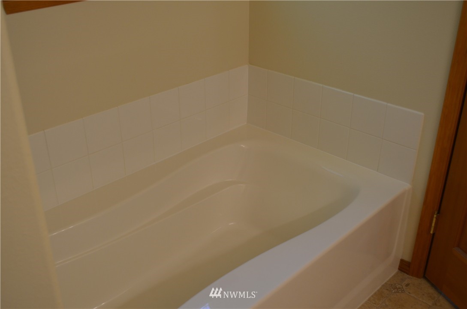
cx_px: 234
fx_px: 505
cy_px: 154
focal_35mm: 39
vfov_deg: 34.1
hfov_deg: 49.6
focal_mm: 26
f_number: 4.5
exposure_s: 1/80
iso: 400
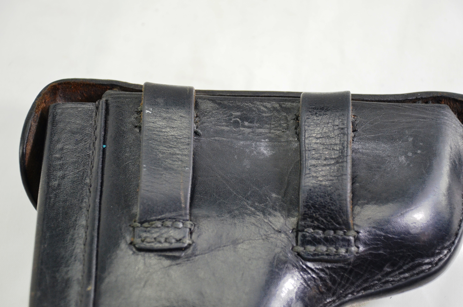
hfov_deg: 19.5
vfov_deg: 13.0
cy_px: 154
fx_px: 1348
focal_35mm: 105
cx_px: 232
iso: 800
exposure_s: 1/160
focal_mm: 70
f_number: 5.3
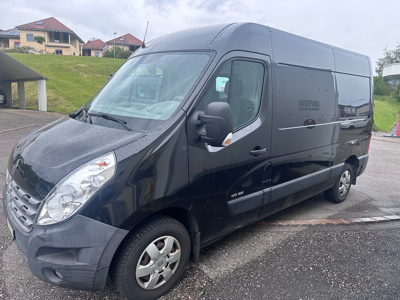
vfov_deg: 56.8
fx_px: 277
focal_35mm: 24
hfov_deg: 71.6
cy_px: 150
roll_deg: -2.3
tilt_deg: -9.0
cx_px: 200
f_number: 1.78
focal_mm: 6.86
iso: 80
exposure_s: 1/1062
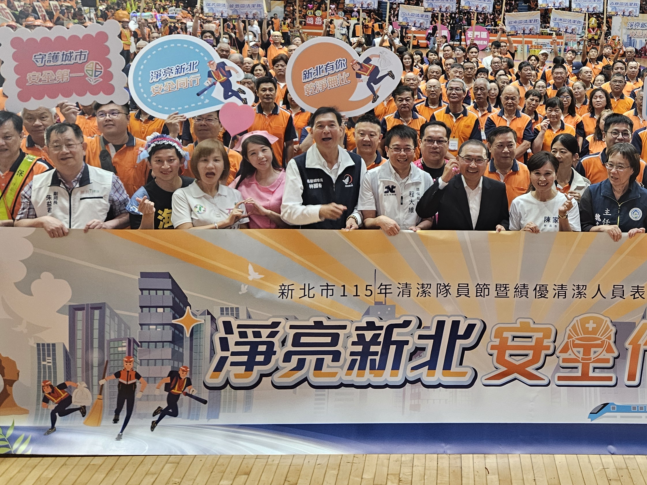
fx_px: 766
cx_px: 489
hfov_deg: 44.2
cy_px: 152
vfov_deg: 34.7
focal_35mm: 41
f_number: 1.8
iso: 160
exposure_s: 1/120
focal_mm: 5.4
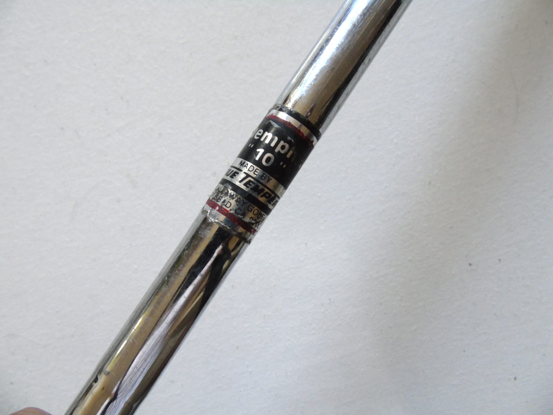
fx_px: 399
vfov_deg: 54.9
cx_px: 276
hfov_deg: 69.4
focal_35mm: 25
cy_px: 208
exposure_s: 1/30
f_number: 3.4
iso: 400
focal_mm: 4.4
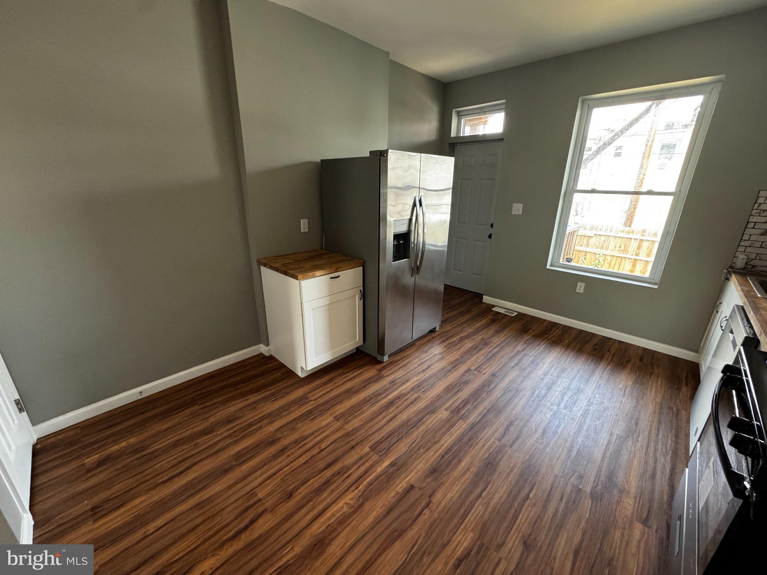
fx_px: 310
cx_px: 384
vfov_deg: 85.7
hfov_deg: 102.1
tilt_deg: -19.0
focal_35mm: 14
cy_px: 288
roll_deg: -1.3
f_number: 2.2
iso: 320
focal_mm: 2.22
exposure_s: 1/73
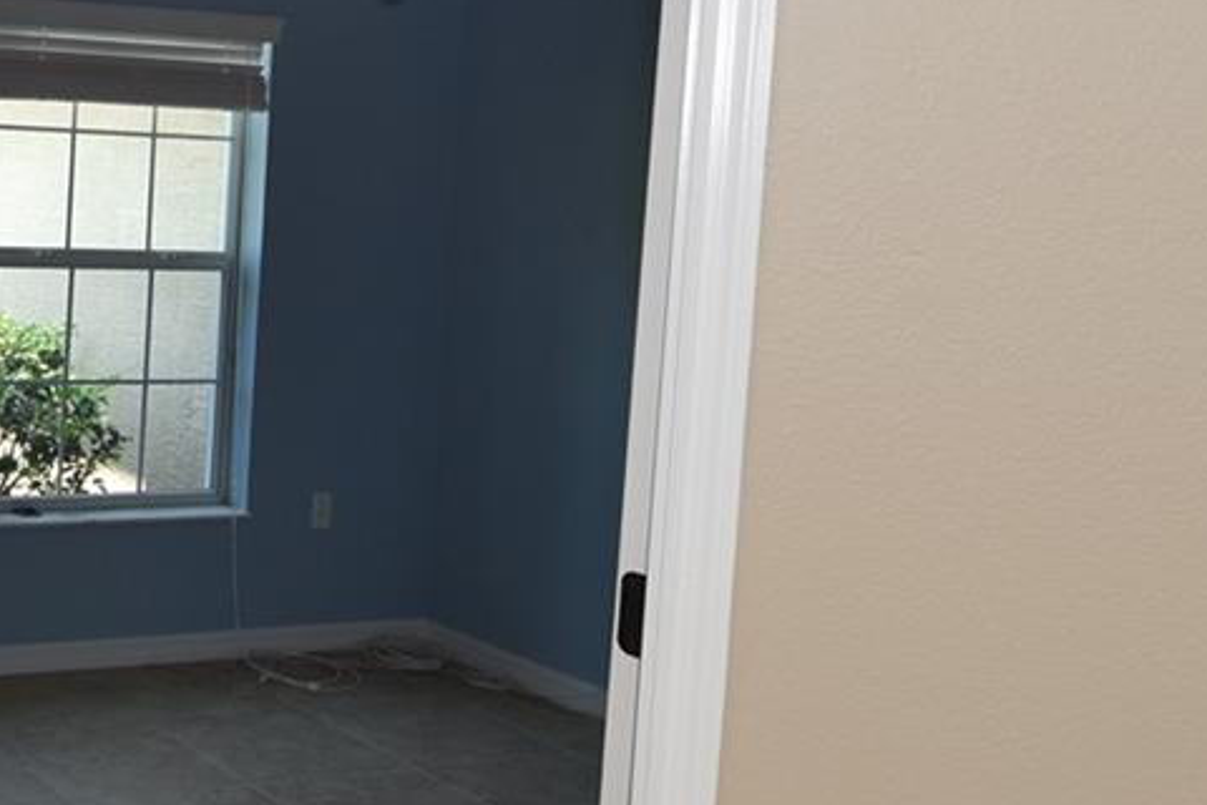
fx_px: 1676
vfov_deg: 26.9
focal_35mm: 50
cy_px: 279
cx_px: -126
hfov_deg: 34.2
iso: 200
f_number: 5
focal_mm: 10
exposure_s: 1/100
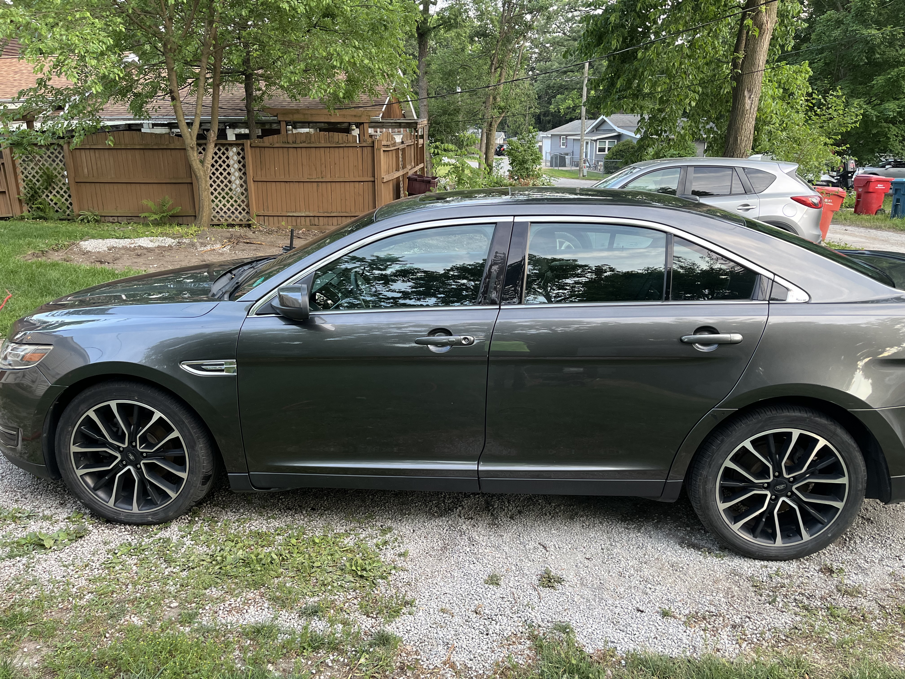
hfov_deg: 67.3
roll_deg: +0.9
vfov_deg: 53.1
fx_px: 680
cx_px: 452
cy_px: 340
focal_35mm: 26
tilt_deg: -17.2
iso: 125
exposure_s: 1/111
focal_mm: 5.1
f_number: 1.6
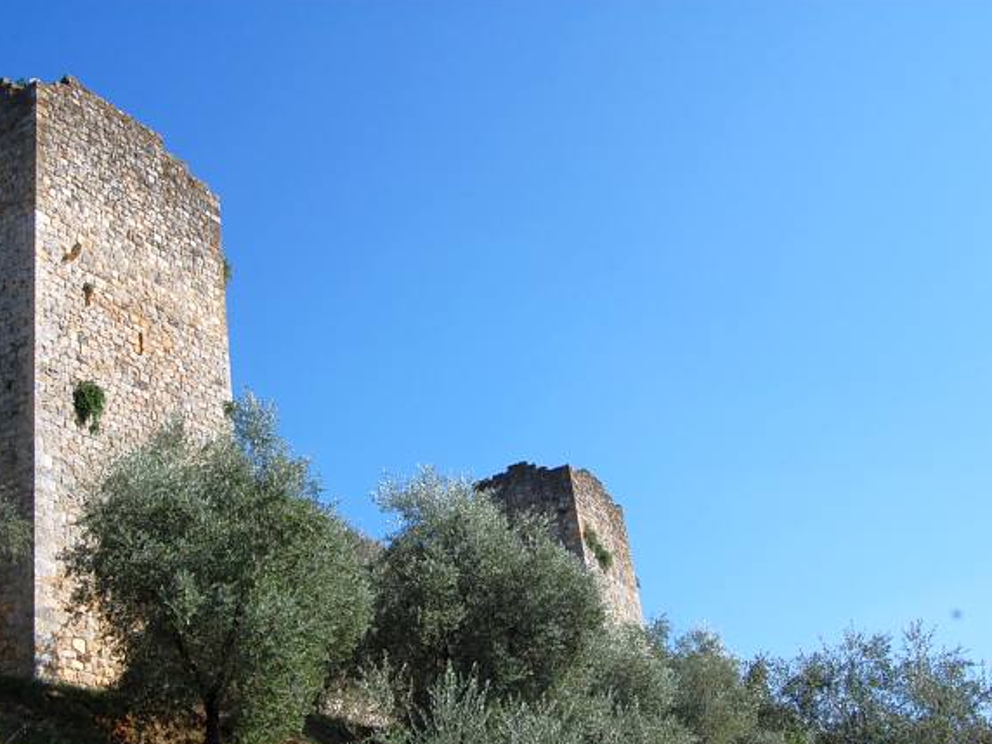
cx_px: 493
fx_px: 1477
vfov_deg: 28.3
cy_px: 373
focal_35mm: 52
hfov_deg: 37.1
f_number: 10
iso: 200
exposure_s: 1/320
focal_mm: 31
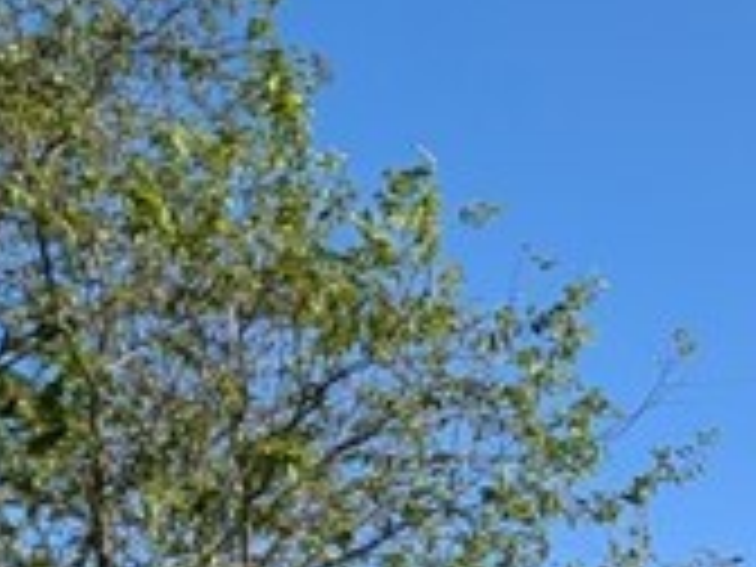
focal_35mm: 73
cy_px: 994
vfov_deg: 16.9
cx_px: 1546
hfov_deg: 17.8
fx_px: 1594
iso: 55
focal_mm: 2.02
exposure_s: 1/5848
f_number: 1.7
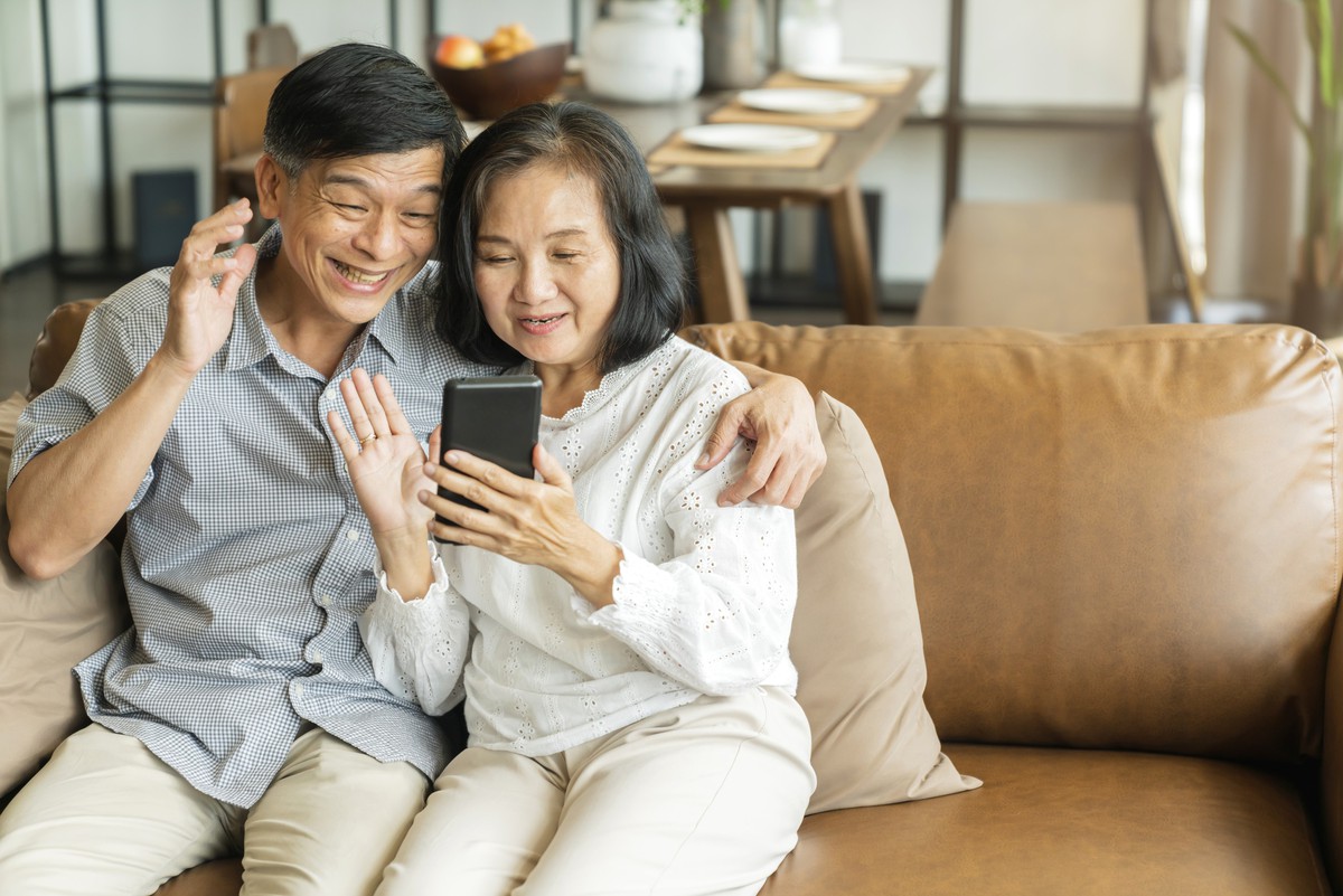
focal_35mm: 70
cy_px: 448
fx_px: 2612
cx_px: 672
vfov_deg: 19.5
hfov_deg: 28.8
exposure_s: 1/400
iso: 400
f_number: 2.8
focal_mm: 70
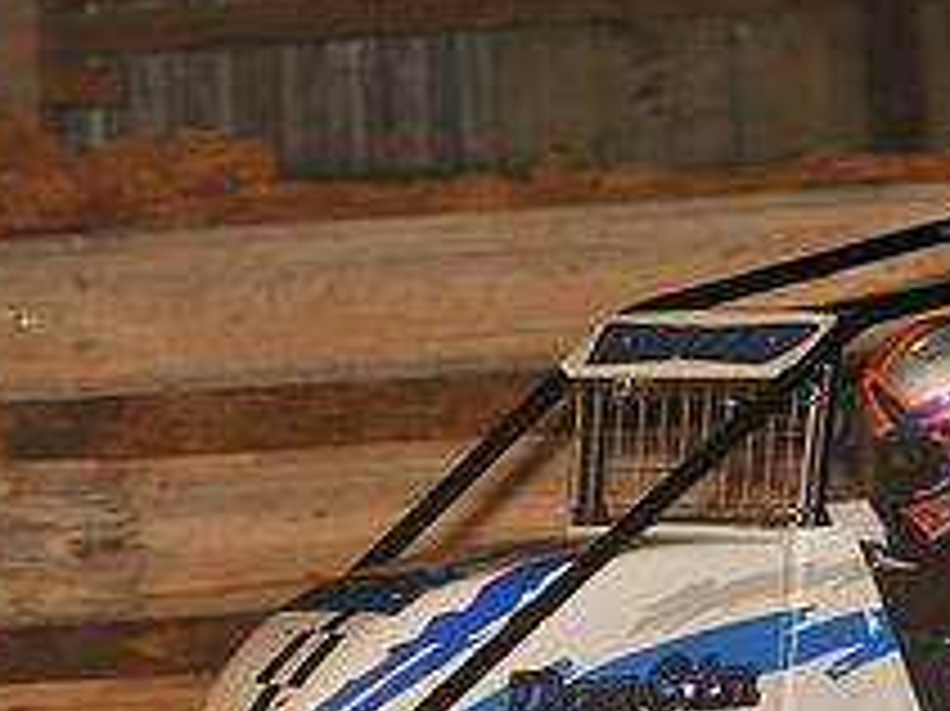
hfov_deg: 3.7
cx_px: 666
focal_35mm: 529
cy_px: 704
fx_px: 14510
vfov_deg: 2.8
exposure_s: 1/320
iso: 1000
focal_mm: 200
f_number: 6.3
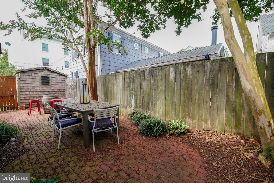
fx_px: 114
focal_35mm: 15
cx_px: 137
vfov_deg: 77.3
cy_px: 92
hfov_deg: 100.4
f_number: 4.5
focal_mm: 10
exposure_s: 1/80
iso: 100
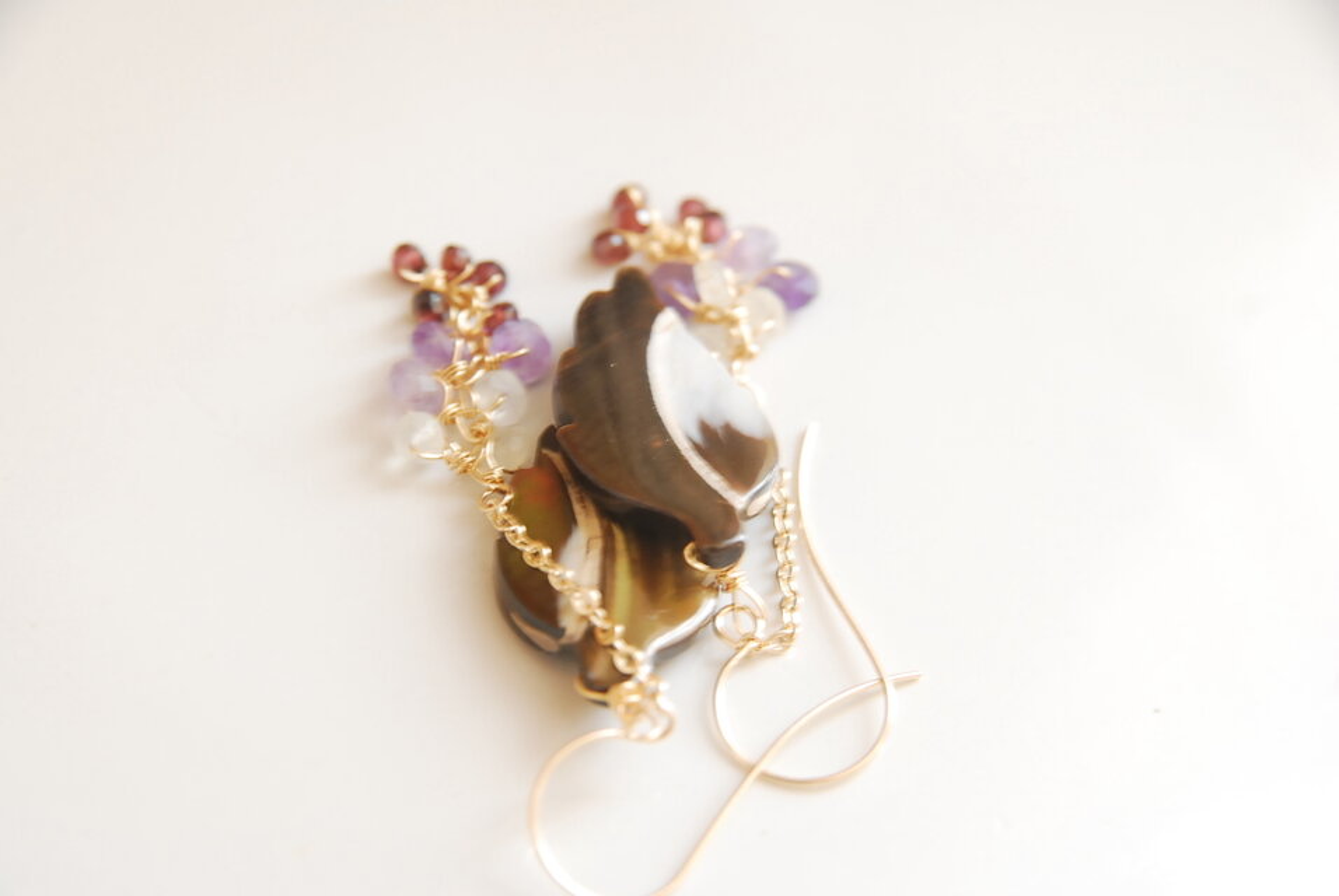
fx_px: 3463
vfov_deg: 14.7
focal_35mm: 93
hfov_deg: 21.9
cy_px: 448
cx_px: 670
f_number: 7.1
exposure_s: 1/20
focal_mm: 62
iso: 400
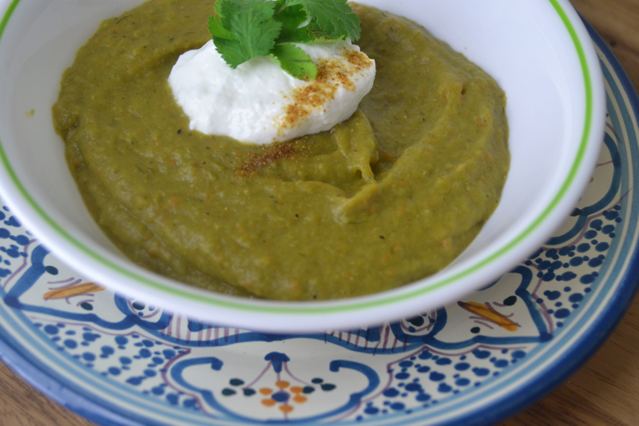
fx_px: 932
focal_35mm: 52
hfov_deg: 37.9
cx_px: 320
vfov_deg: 25.7
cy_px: 213
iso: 400
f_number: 5
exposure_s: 1/25
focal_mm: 35
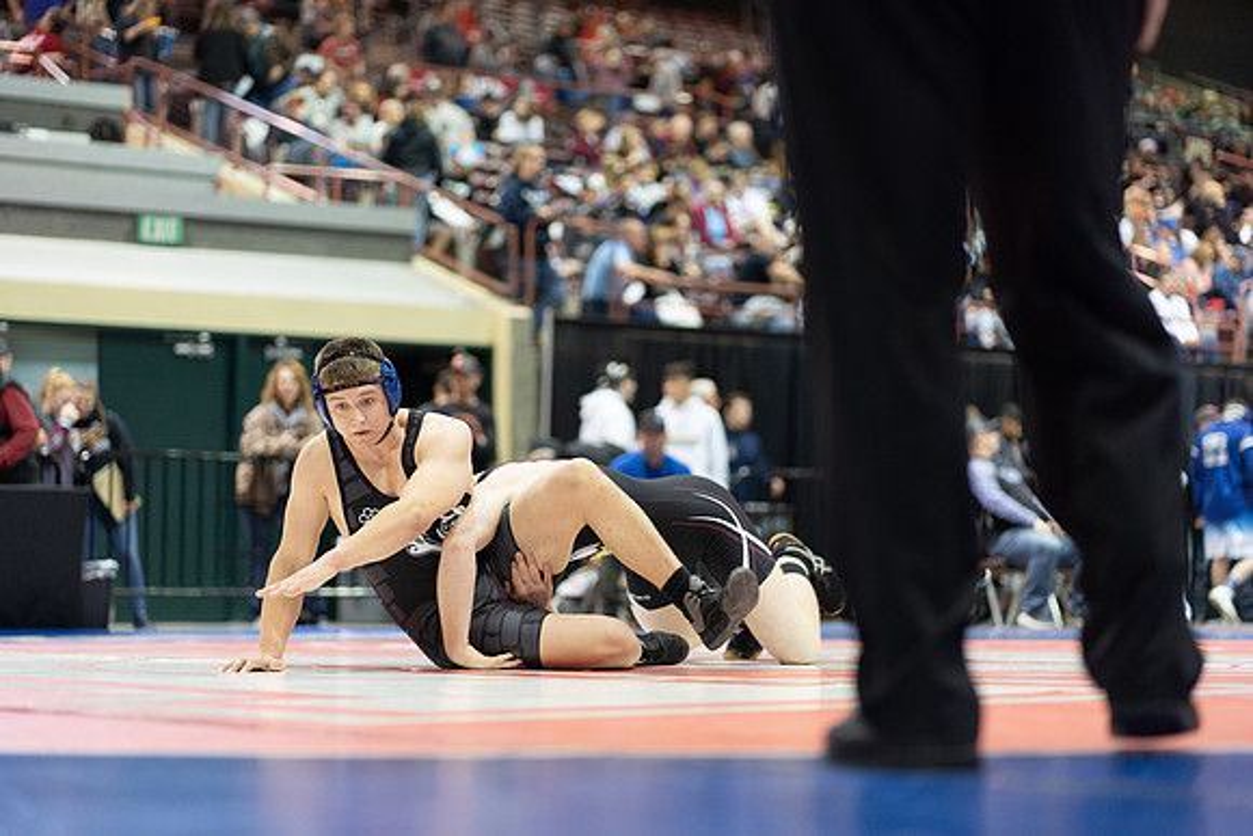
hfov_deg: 23.9
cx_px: 626
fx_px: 2959
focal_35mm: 85
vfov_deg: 16.1
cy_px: 418
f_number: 1.8
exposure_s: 1/500
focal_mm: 85
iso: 2500
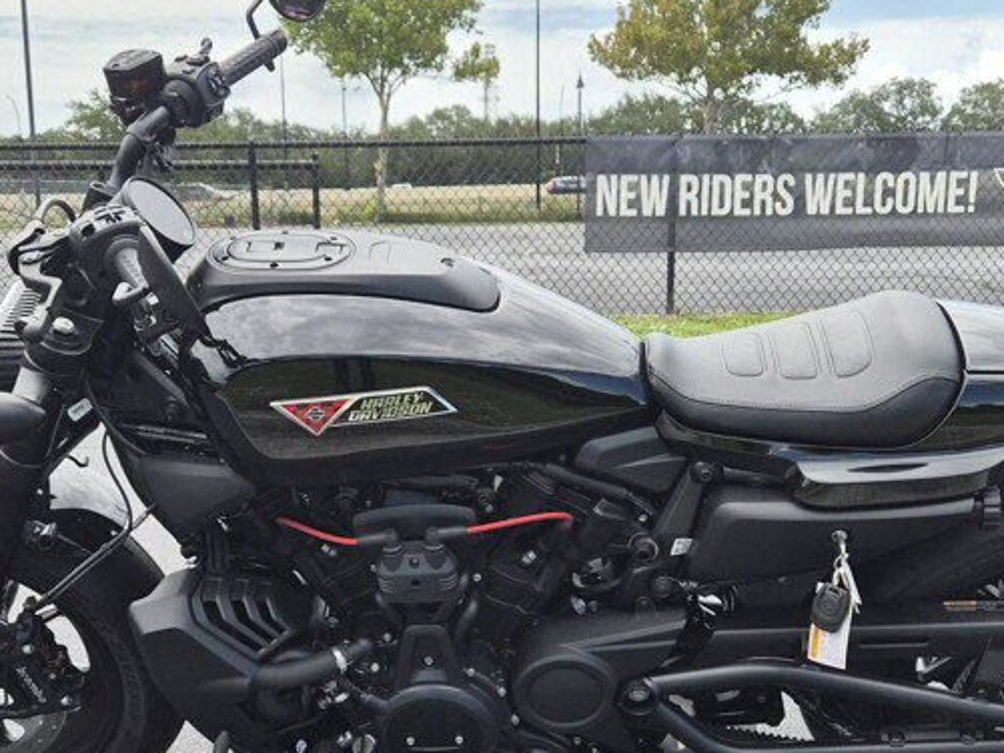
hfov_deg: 38.9
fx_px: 1422
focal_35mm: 49
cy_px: 589
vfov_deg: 29.1
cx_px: 488
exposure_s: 1/3440
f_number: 1.8
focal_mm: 5.4
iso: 80
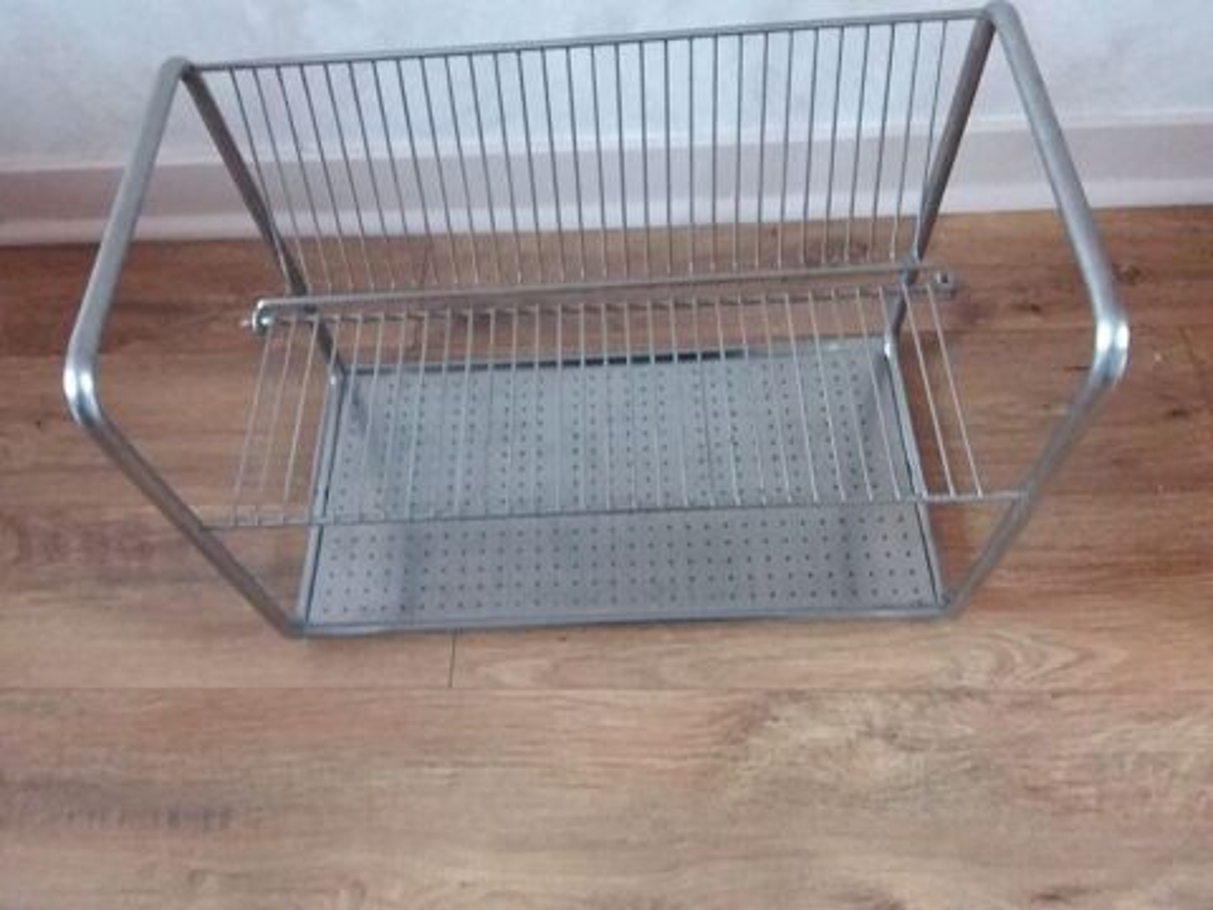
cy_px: 455
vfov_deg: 51.4
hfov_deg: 65.3
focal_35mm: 27
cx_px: 606
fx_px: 946
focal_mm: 2.91
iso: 400
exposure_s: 1/17
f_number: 1.9
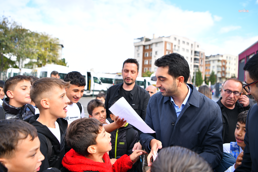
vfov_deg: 51.3
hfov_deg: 71.5
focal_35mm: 25
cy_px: 84
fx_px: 179
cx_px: 129
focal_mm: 24
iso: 160
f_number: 2.8
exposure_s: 1/640
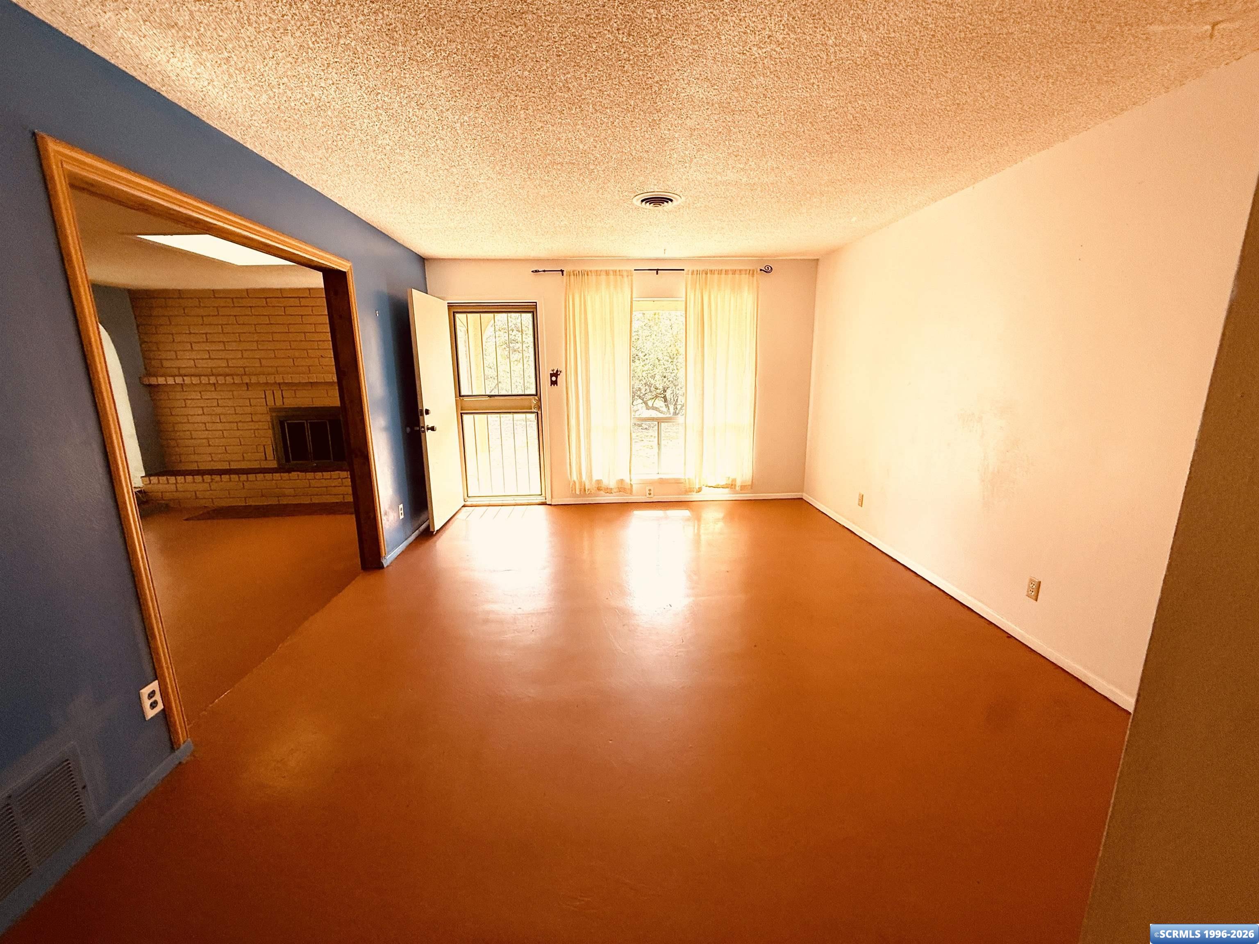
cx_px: 630
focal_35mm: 14
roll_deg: +0.2
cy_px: 472
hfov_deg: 102.1
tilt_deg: -10.9
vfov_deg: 85.7
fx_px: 509
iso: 64
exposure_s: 1/251
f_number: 2.2
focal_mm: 2.22
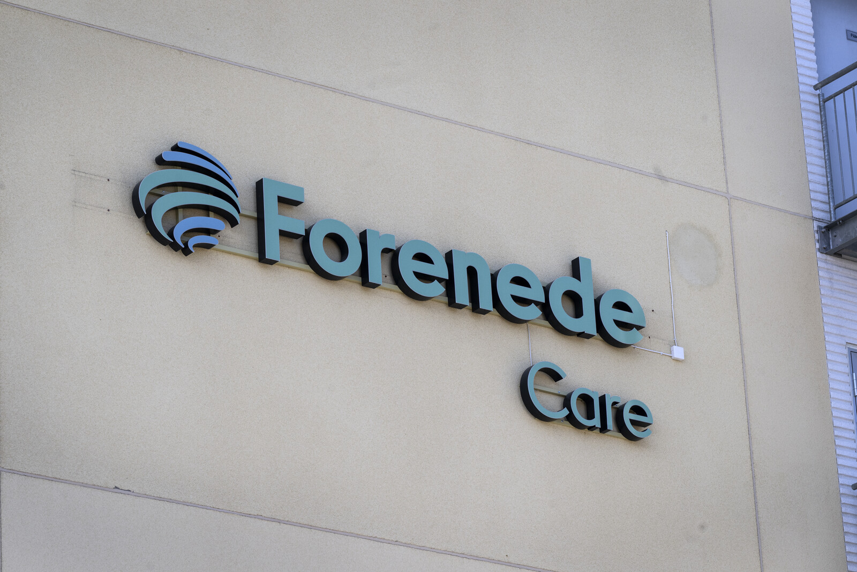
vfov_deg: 8.6
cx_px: 428
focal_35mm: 160
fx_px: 3809
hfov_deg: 12.8
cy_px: 286
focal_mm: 160
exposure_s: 1/640
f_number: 8
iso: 280
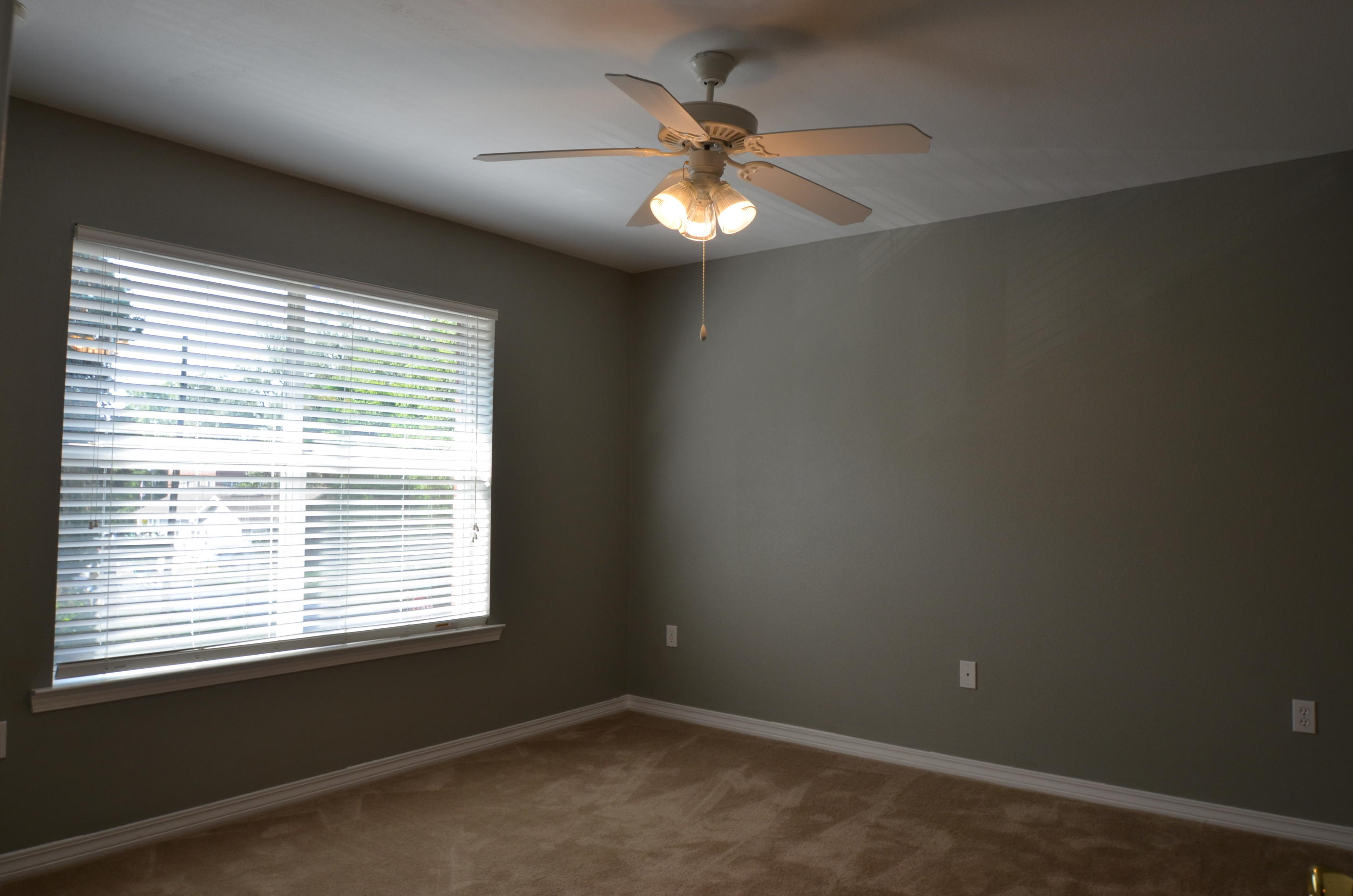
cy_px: 433
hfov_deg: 75.0
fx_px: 882
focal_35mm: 24
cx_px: 689
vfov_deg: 53.8
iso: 250
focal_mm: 15
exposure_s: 1/125
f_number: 5.6
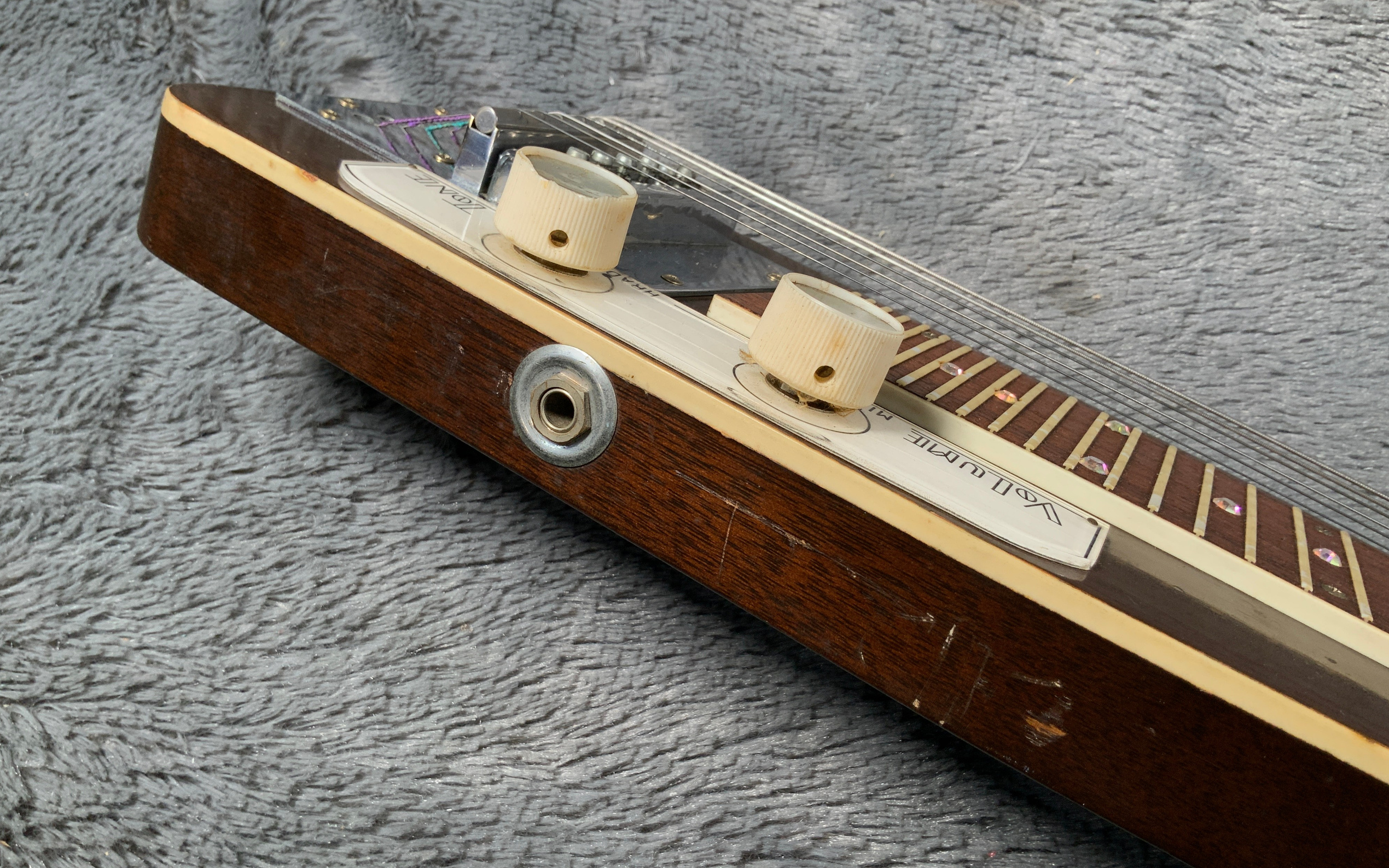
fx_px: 1174
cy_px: 471
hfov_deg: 61.2
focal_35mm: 31
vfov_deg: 40.6
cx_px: 690
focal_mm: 3
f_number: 1.8
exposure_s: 1/104
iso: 32
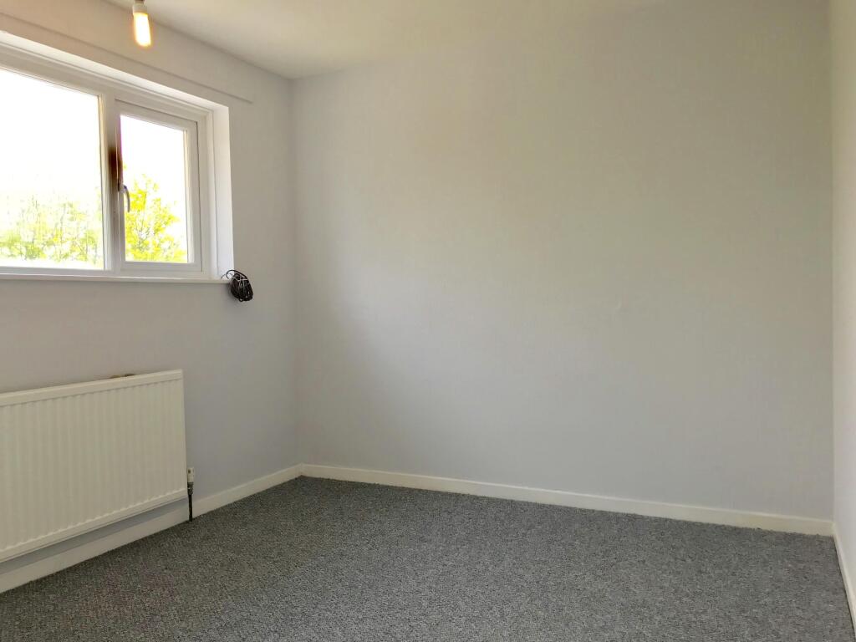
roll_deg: +1.7
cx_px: 428
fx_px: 692
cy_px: 321
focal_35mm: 28
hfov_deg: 63.4
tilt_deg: -0.7
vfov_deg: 49.7
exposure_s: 1/100
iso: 40
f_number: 1.8
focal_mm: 3.99
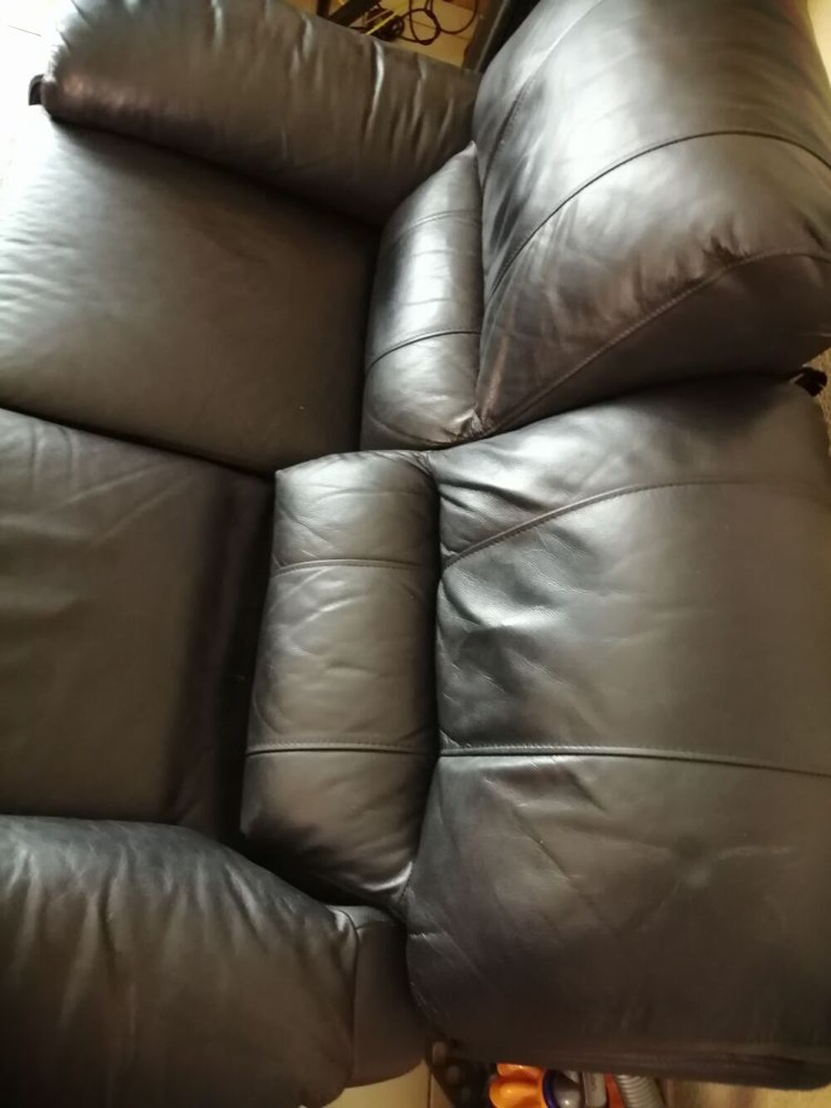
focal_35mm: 26
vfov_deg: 67.3
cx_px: 416
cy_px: 554
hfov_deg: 53.1
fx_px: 832
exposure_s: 1/20
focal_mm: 3.62
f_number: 1.8
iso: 500
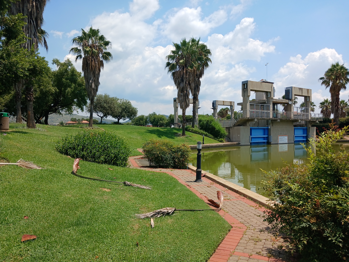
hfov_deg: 65.3
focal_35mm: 27
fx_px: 272
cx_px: 174
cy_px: 131
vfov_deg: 51.4
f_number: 1.8
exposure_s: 1/646
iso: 20
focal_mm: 4
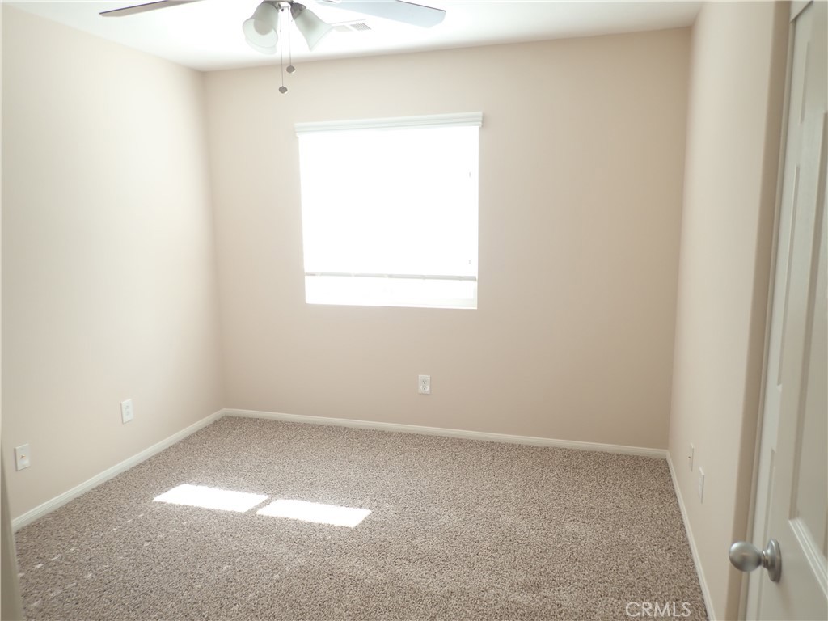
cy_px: 310
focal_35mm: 25
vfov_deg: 54.9
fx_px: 598
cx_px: 414
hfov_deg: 69.4
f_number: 2
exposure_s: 1/60
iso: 100
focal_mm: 4.5
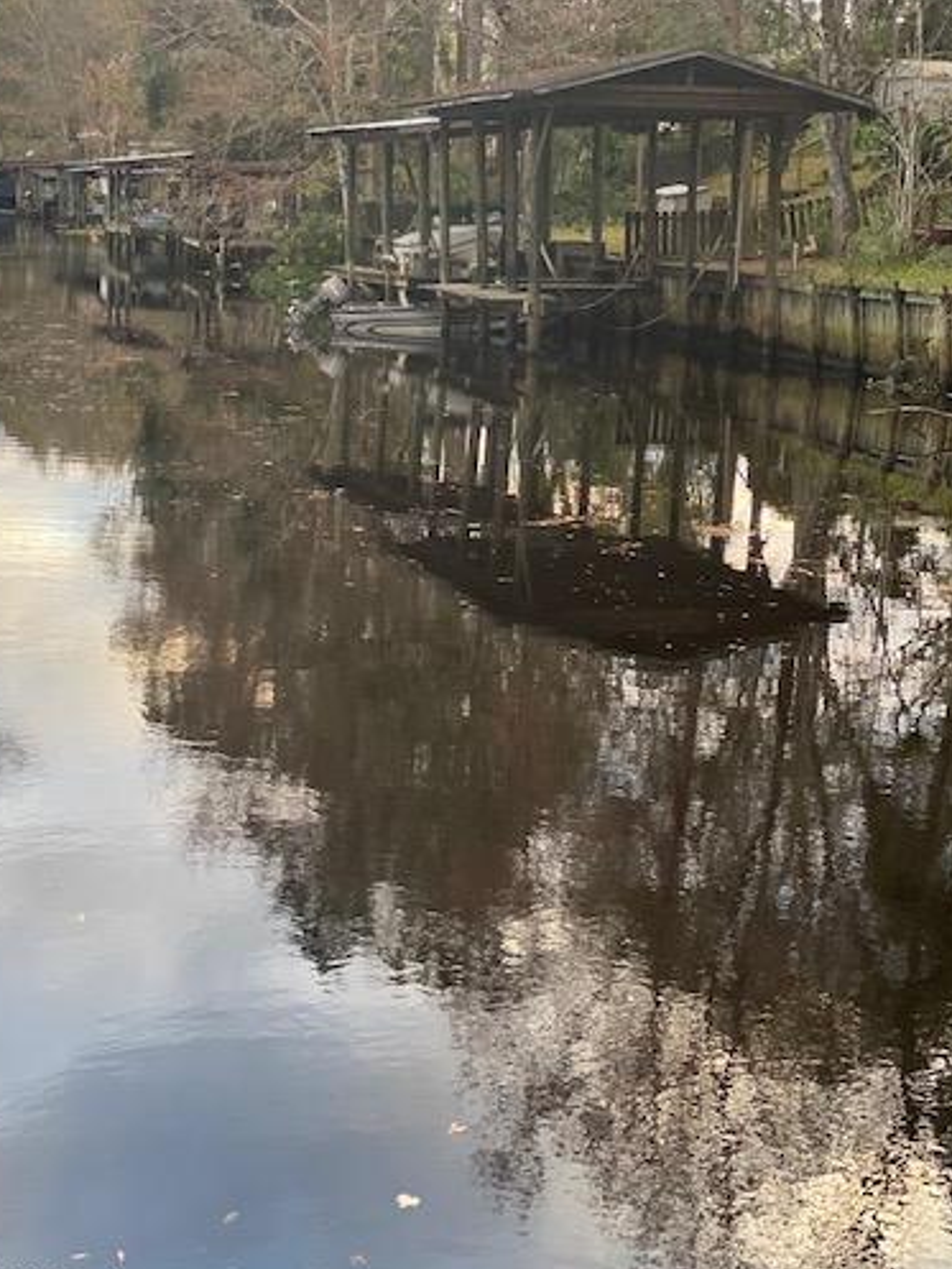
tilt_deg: -7.3
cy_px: 541
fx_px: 2456
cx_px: 370
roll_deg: -1.6
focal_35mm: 67
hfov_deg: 21.9
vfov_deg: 28.9
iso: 64
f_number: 2
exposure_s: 1/122
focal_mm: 6
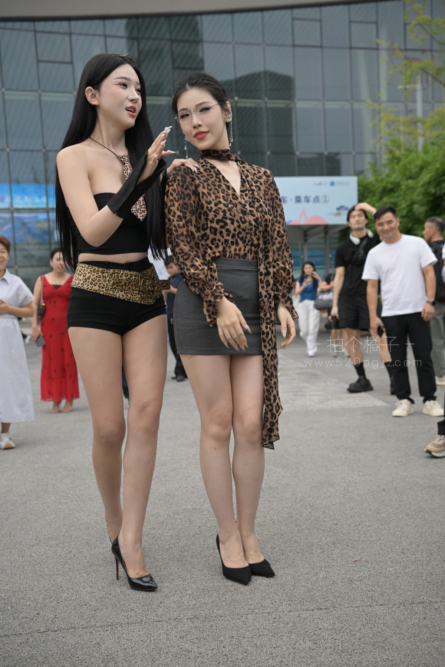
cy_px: 334
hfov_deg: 29.2
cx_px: 222
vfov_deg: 42.7
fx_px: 853
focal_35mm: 46
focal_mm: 46
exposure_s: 1/320
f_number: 4.5
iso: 500
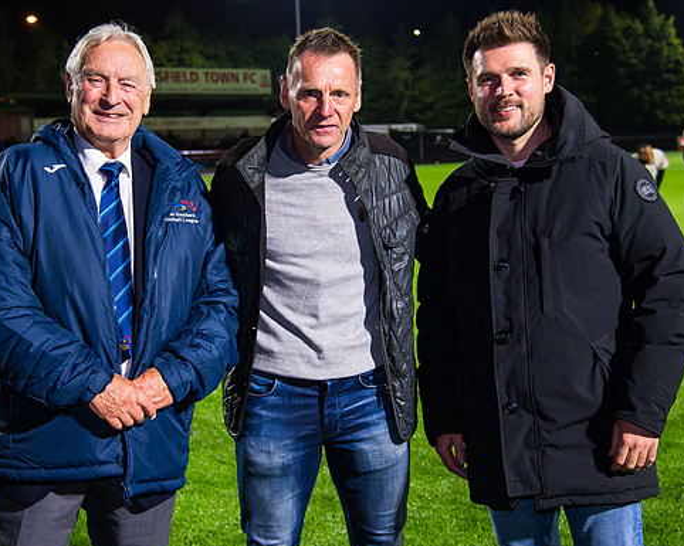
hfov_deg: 28.7
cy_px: 231
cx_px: 326
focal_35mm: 66
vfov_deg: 23.1
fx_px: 1335
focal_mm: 44
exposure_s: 1/100
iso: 4000
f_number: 4
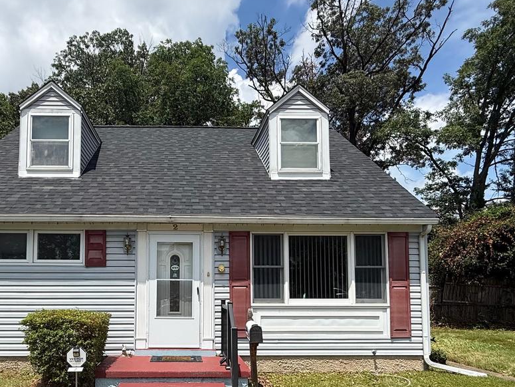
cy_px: 275
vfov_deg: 51.5
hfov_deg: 66.2
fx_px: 387
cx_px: 191
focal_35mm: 26
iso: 50
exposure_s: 1/3125
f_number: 2.2
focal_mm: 2.22
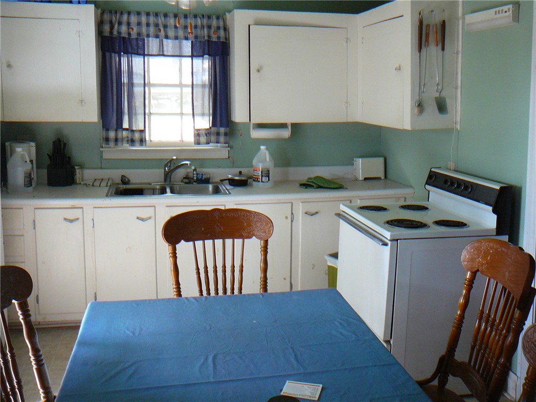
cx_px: 268
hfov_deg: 52.6
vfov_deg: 40.7
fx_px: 542
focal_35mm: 35
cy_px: 201
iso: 200
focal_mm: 5.2
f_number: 2.8
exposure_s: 1/20
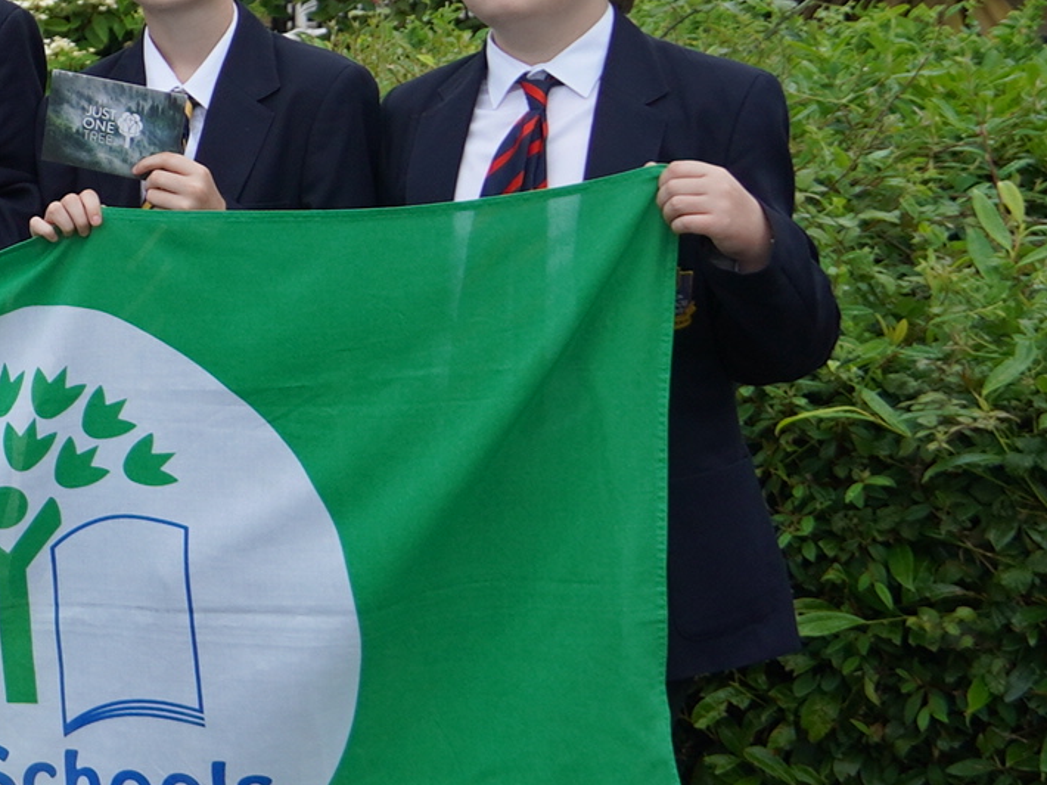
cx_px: -1006
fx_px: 3508
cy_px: 325
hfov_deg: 14.3
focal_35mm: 116
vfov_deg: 12.8
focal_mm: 19
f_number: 4
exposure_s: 1/160
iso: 125
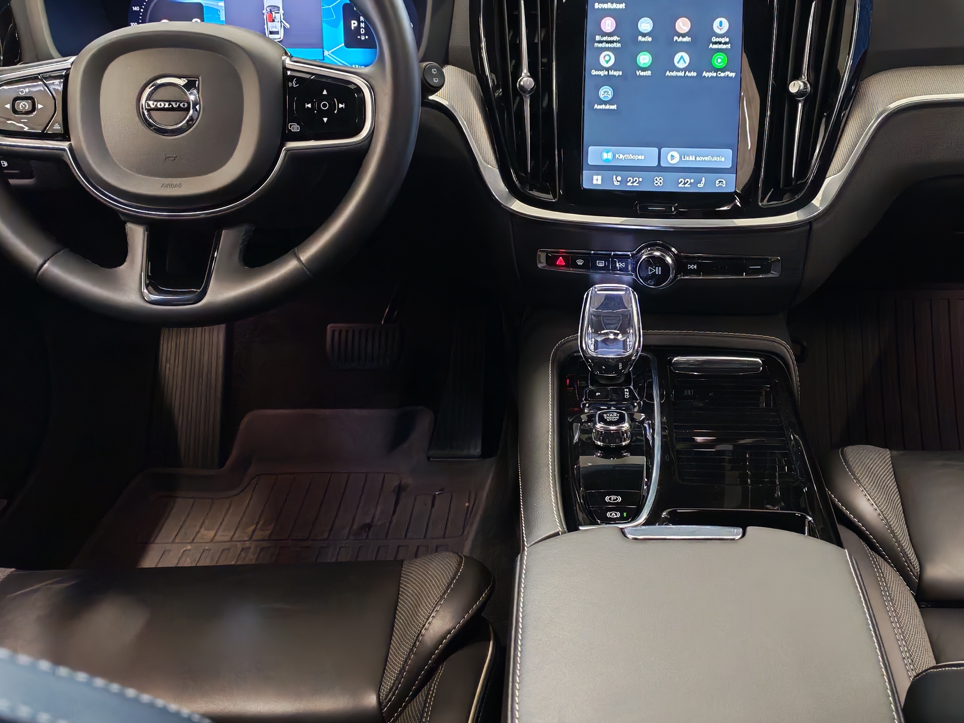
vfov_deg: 32.8
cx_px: 596
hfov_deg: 42.7
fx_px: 1225
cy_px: 287
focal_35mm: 44
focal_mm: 6.12
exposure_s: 1/100
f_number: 1.9
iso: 1250
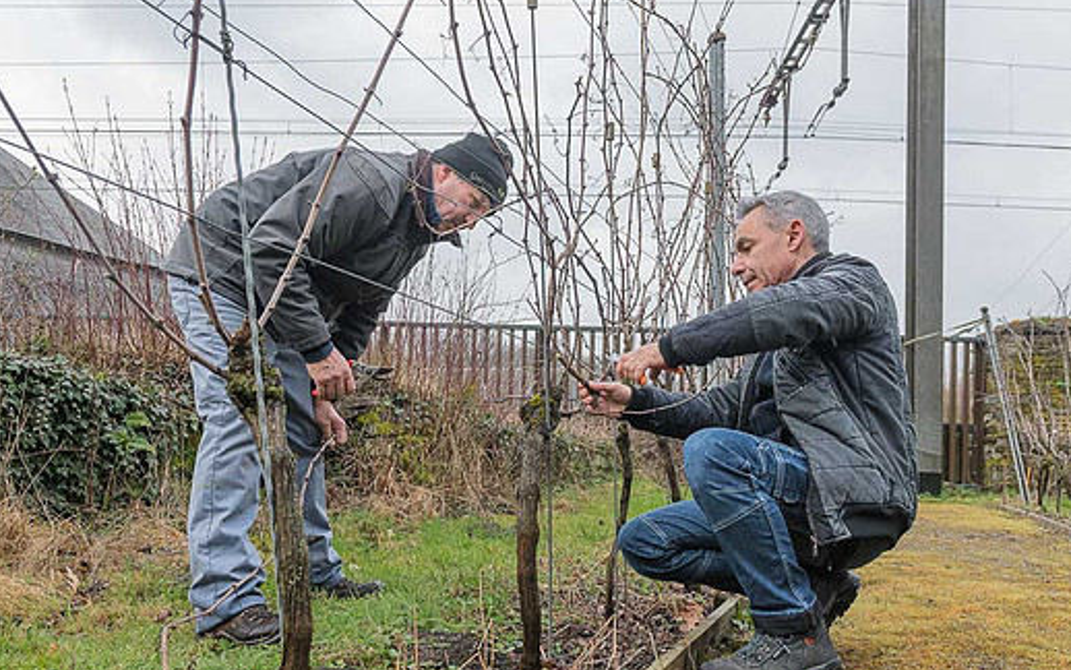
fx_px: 876
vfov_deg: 41.5
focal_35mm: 30
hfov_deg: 62.9
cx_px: 511
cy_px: 425
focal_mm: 24
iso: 800
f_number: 8
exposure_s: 1/500
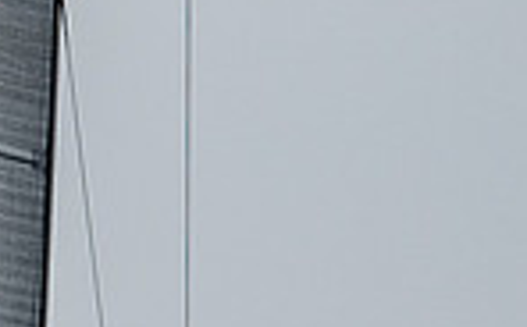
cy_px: 320
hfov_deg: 1.2
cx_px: -45
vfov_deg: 0.7
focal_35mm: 1807
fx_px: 25914
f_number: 4
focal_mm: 200
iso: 100
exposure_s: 1/2000
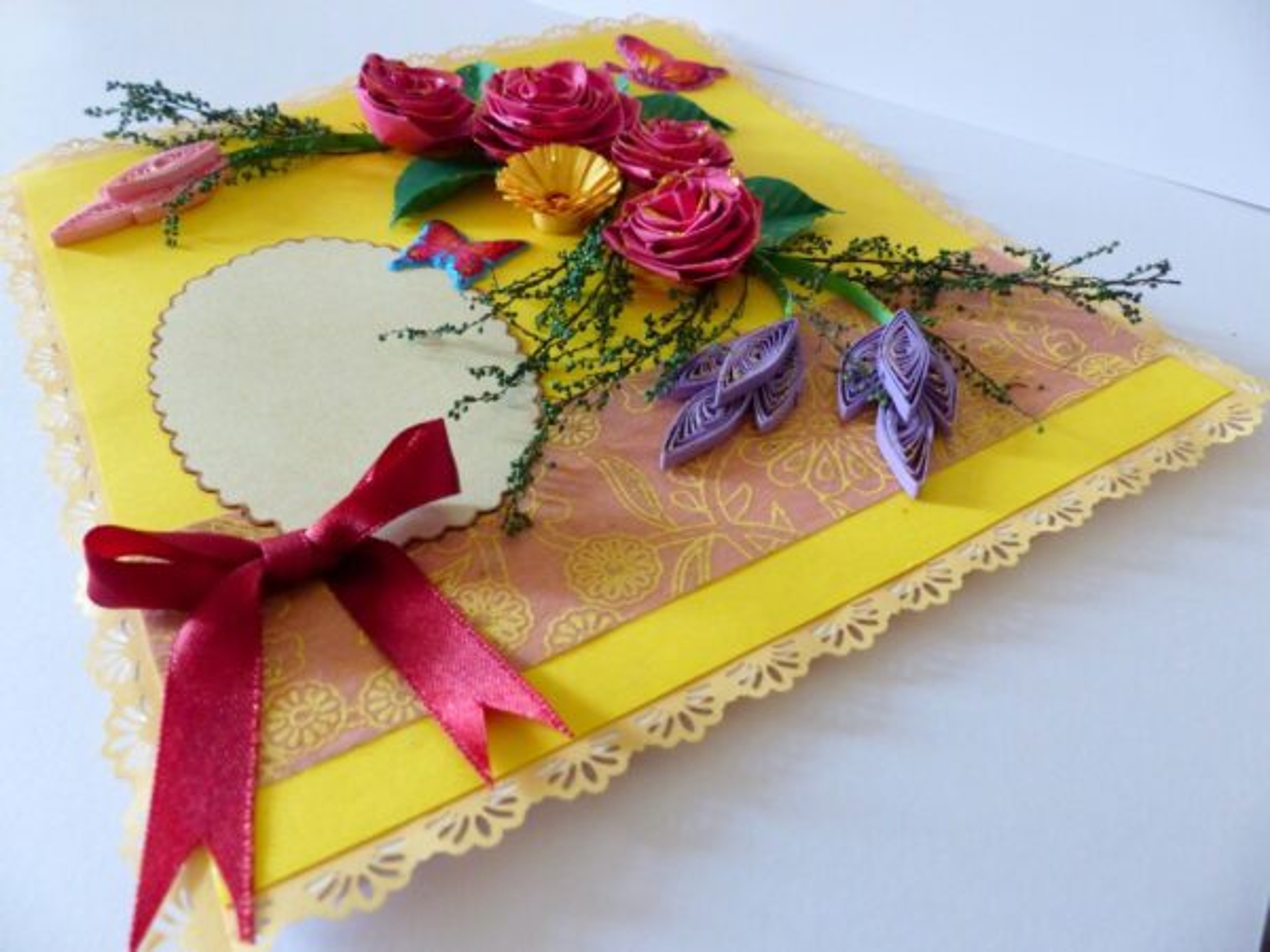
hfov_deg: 69.4
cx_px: 635
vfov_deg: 54.9
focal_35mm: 25
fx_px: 917
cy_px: 476
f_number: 2.8
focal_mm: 4.5
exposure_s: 1/40
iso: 400
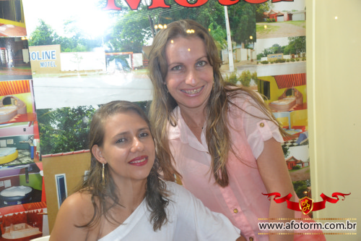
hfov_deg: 46.4
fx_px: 421
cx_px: 180
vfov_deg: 31.9
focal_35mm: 42
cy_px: 120
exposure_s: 1/60
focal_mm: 28
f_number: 4
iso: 1800
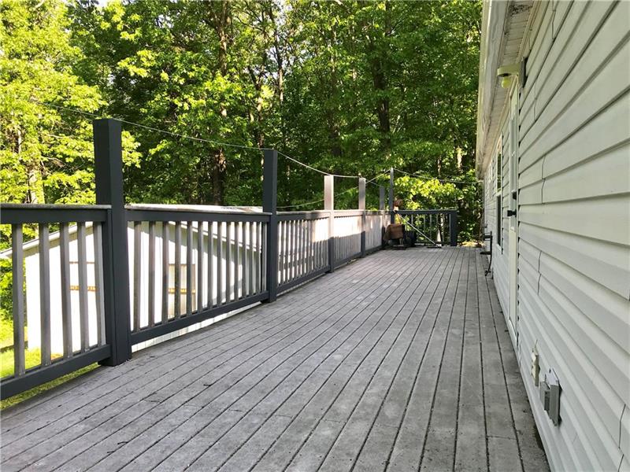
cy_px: 236
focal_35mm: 28
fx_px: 510
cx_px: 315
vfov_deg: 49.7
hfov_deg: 63.4
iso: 20
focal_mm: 3.99
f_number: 1.8
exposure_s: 1/368
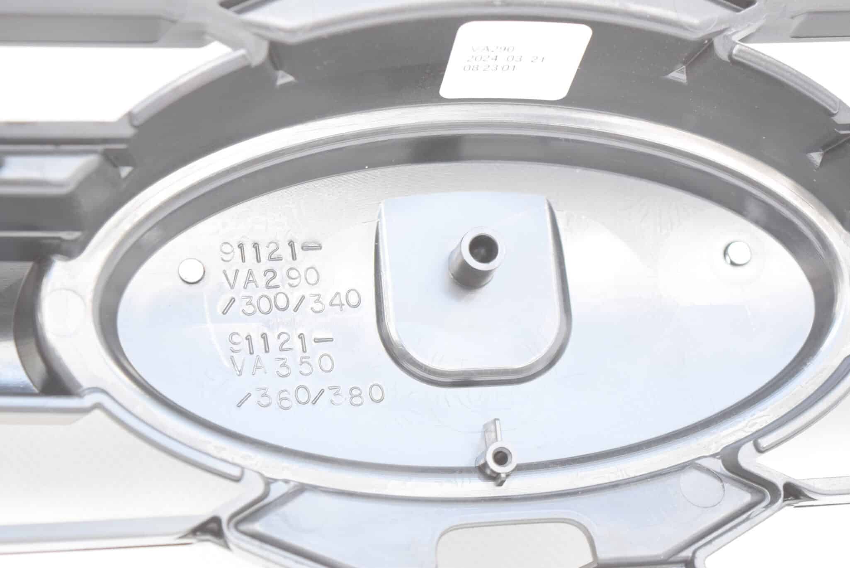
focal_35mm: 82
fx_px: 1949
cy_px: 284
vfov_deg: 16.6
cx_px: 425
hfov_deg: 24.6
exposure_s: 1/60
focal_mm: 55
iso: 1800
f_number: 5.6
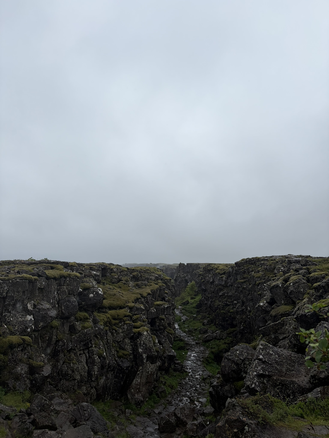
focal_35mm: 26
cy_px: 219
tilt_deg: +8.7
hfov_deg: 53.1
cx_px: 164
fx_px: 329
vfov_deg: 67.3
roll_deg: -0.5
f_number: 1.6
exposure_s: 1/1155
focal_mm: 5.96
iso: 50
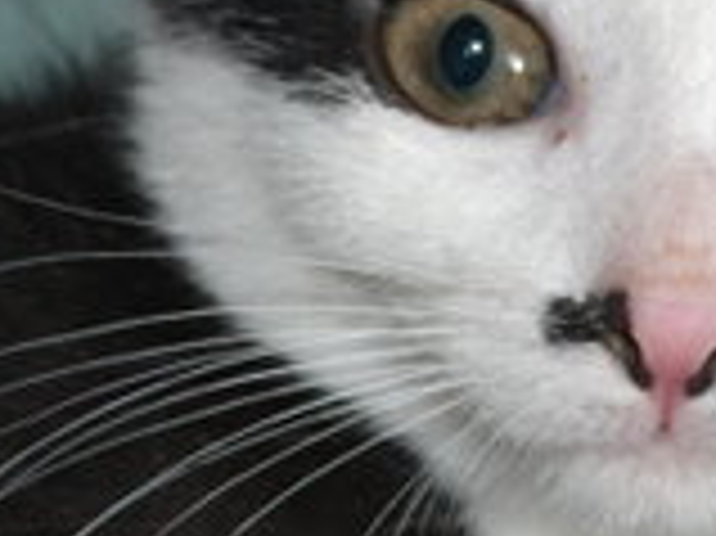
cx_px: 648
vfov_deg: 5.9
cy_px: 182
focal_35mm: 250
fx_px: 5157
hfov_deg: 7.9
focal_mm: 55
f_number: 5.6
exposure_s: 1/60
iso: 720
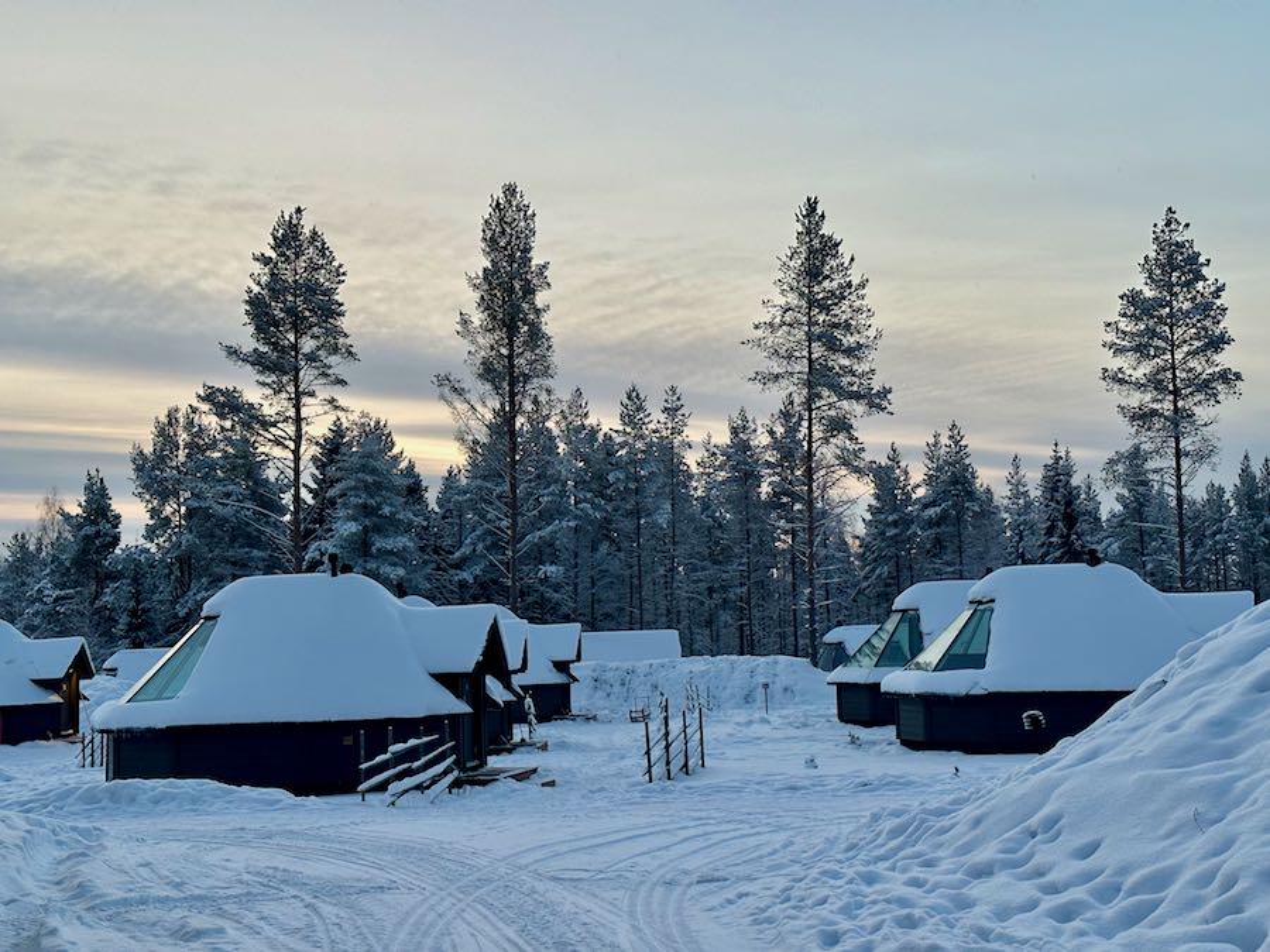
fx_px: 1761
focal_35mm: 48
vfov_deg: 30.3
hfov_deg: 39.7
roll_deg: +1.9
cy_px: 476
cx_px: 635
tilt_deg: +3.5
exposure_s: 1/60
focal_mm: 6.86
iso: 125
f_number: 1.78
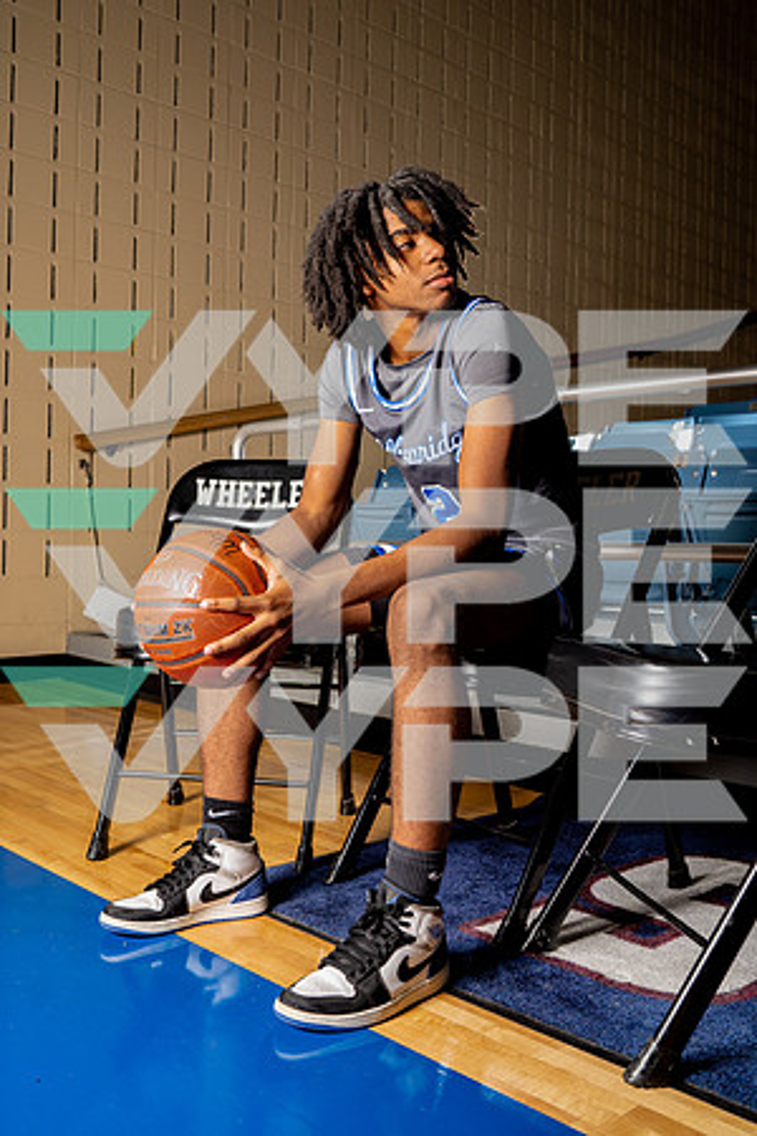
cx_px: 378
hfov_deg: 37.9
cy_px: 568
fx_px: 1104
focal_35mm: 35
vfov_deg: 54.4
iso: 320
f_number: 6.3
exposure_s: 1/250
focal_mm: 35
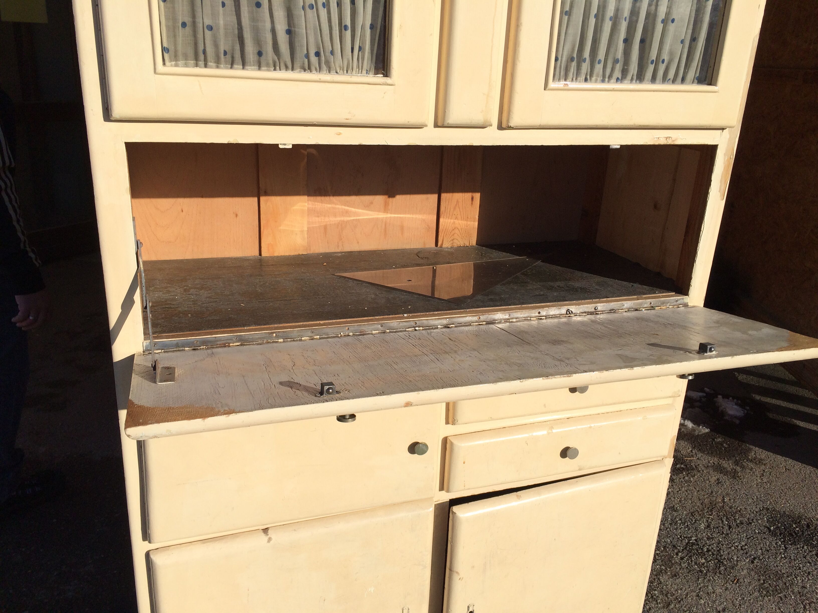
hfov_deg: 61.7
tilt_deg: -19.8
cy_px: 306
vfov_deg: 48.2
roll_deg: -2.1
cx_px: 409
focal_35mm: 29
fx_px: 685
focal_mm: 4.15
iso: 32
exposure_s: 1/3731
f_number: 2.2
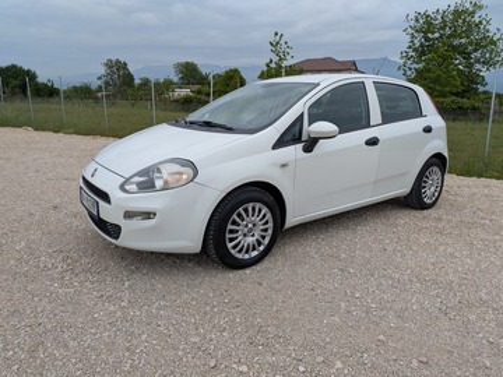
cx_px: 252
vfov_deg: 56.8
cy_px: 188
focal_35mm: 24
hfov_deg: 71.6
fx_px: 349
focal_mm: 4.53
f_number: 1.7
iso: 31
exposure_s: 1/976
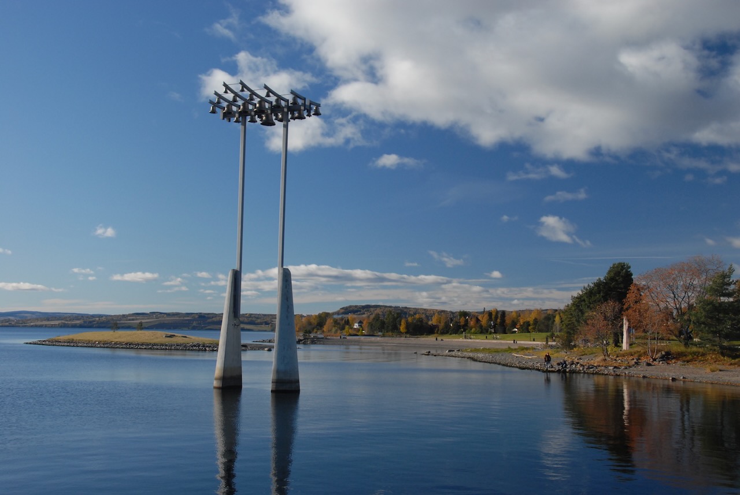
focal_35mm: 39
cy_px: 248
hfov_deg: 49.5
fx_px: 803
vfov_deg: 34.3
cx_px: 370
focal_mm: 26
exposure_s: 1/320
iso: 400
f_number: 9
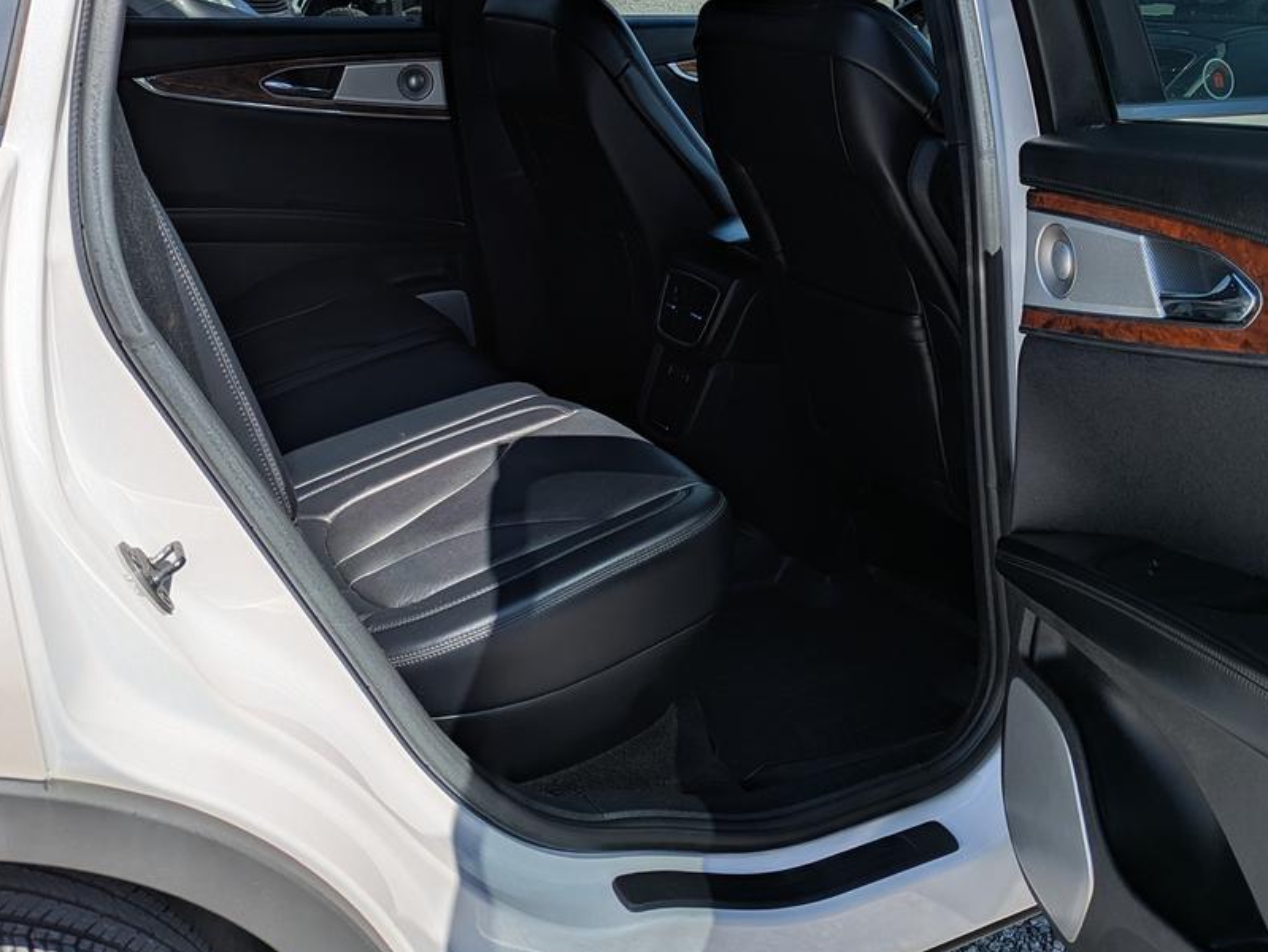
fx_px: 1466
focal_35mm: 40
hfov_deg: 46.6
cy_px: 278
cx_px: 728
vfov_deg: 35.4
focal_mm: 5.43
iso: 34
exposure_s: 1/2028
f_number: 1.89
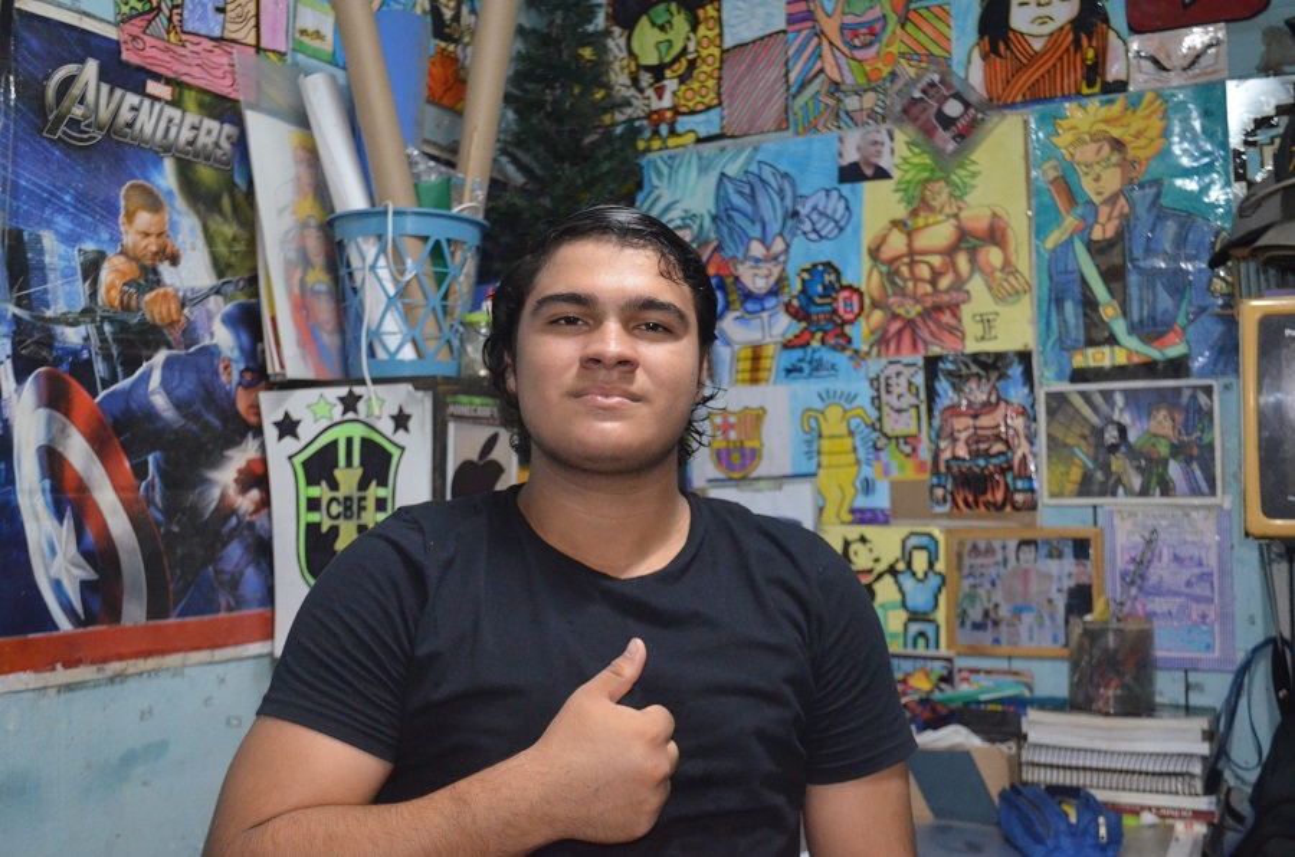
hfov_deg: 53.2
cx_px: 648
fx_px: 1292
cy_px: 428
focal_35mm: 36
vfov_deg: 36.7
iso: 3200
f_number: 4
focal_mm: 24
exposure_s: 1/60
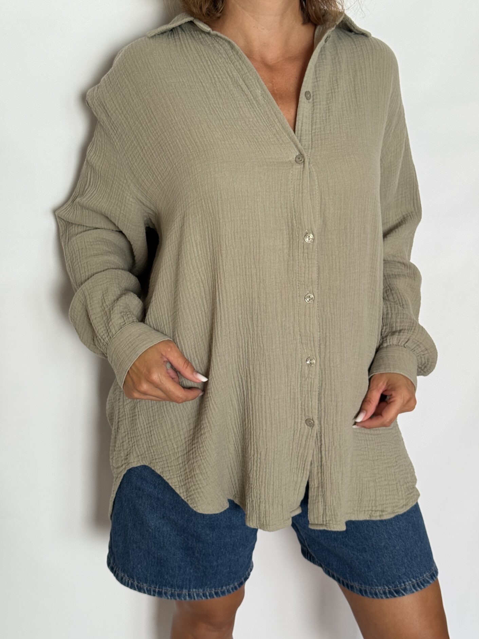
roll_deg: -2.1
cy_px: 315
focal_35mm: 49
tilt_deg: -20.7
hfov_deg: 29.7
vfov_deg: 38.9
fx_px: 904
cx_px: 239
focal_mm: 6.76
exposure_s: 1/121
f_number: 1.78
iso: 80
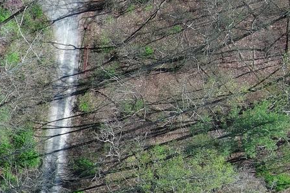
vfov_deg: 10.2
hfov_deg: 12.7
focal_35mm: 132
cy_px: 242
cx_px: -360
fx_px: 1063
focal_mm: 10.57
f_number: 2.8
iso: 100
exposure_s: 1/581
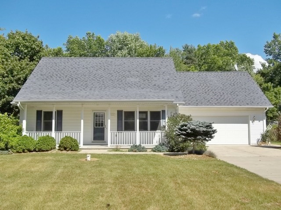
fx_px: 260
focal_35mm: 32
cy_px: 105
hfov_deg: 56.8
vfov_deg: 44.2
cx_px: 140
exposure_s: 1/160
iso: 64
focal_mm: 5.7
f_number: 8.8
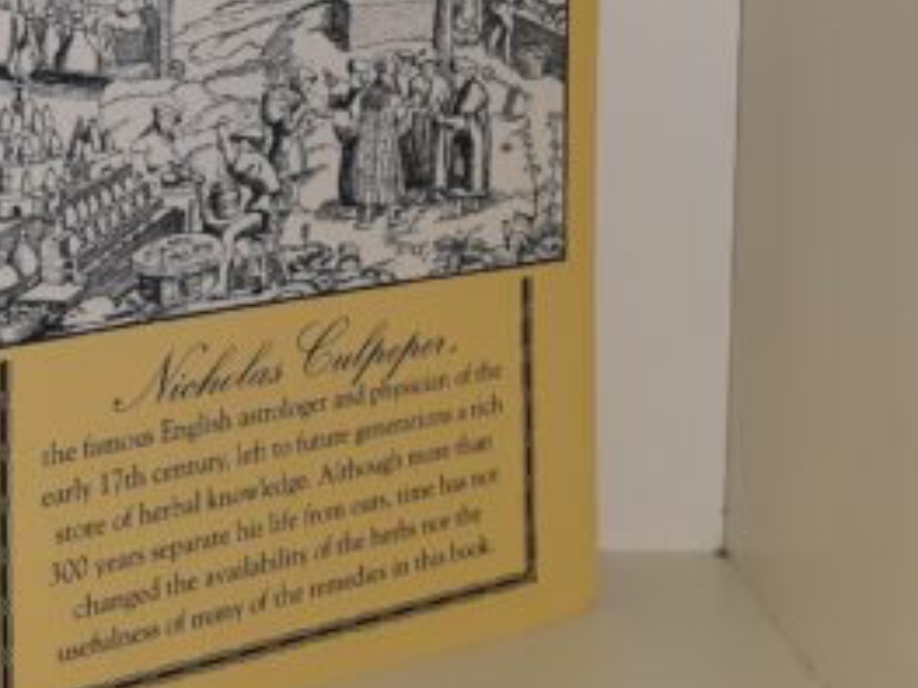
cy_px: 59
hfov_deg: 29.5
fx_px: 1696
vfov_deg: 22.3
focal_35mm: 64
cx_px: 175
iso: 40
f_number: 1.7
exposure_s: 1/253
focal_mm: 3.7
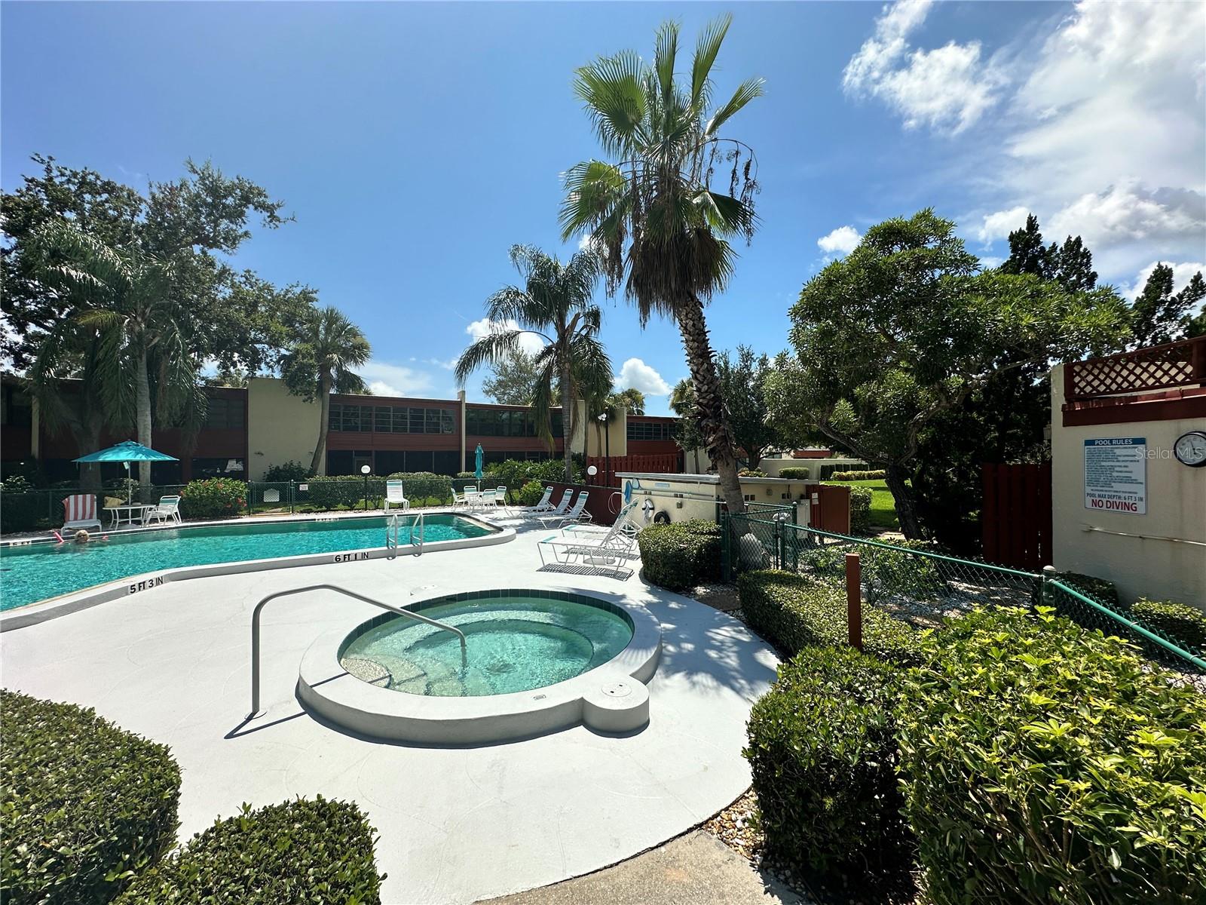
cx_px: 603
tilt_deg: +1.1
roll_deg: -0.5
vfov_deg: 85.7
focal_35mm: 14
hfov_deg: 102.1
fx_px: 488
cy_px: 452
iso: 50
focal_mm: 2.22
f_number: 2.2
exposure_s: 1/2959
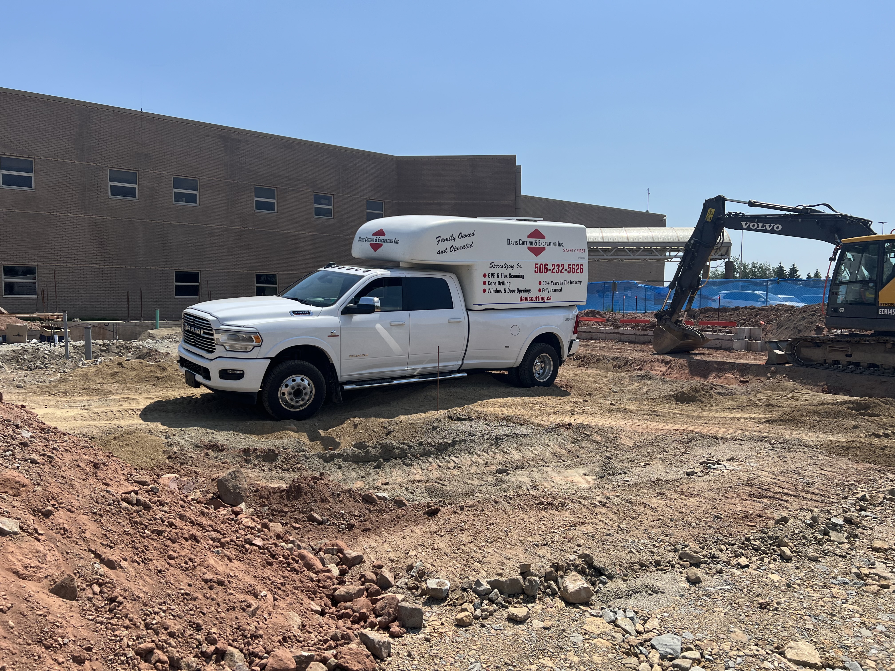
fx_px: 672
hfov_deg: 67.3
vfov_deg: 53.1
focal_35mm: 26
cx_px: 448
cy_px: 336
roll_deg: -1.0
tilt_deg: -3.9
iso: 50
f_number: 1.5
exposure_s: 1/6211
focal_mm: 5.7
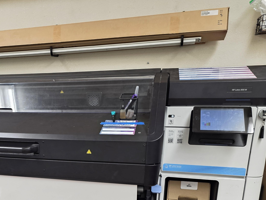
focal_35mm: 42
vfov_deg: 32.8
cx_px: 46
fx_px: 323
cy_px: 176
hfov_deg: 42.4
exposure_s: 1/54.6
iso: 200
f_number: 1.7
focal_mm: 6.25
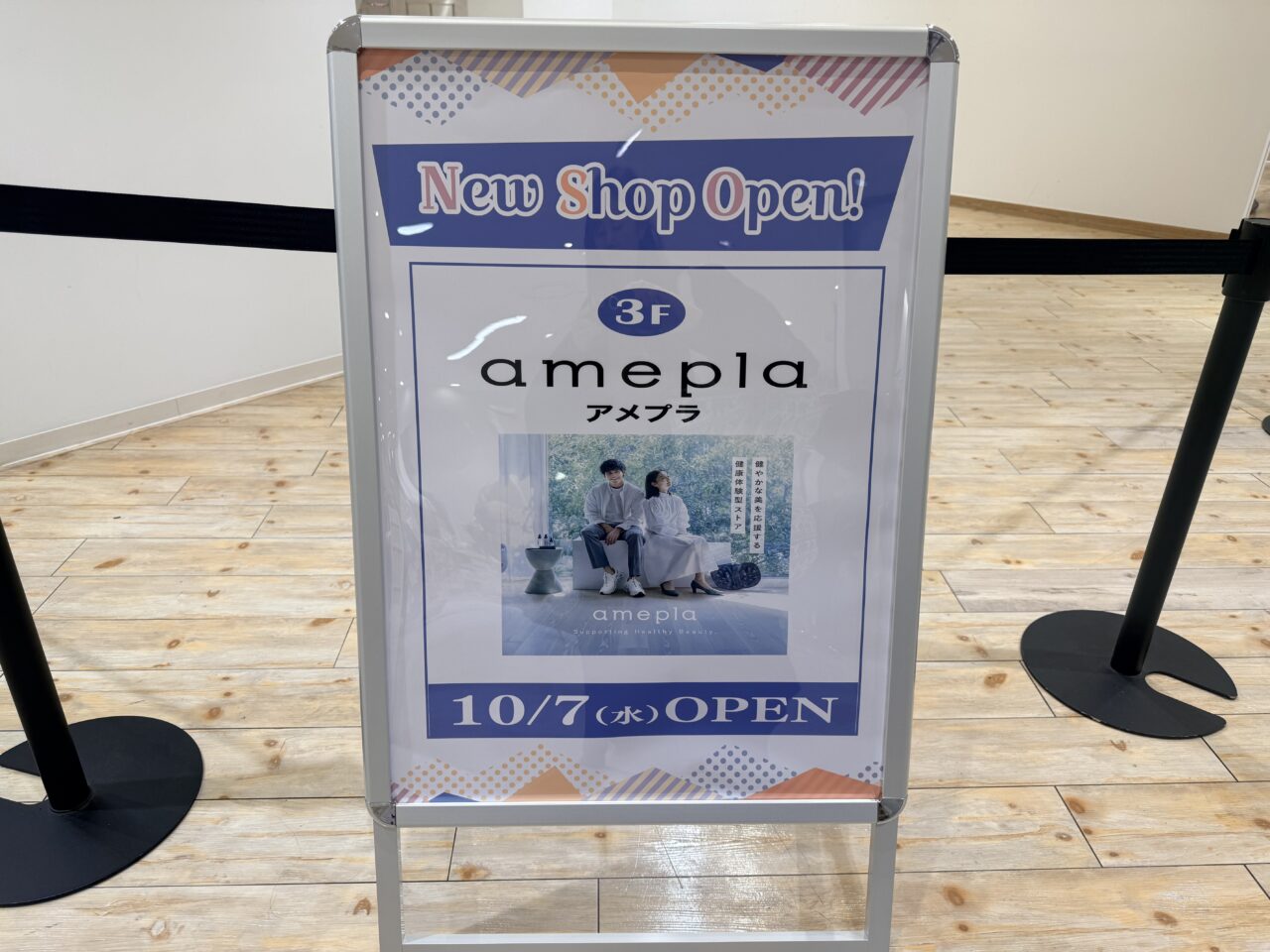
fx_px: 881
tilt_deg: -25.9
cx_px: 635
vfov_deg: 56.8
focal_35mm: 24
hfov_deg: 71.6
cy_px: 476
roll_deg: -0.7
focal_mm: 6.76
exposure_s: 1/167
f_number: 1.78
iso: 64
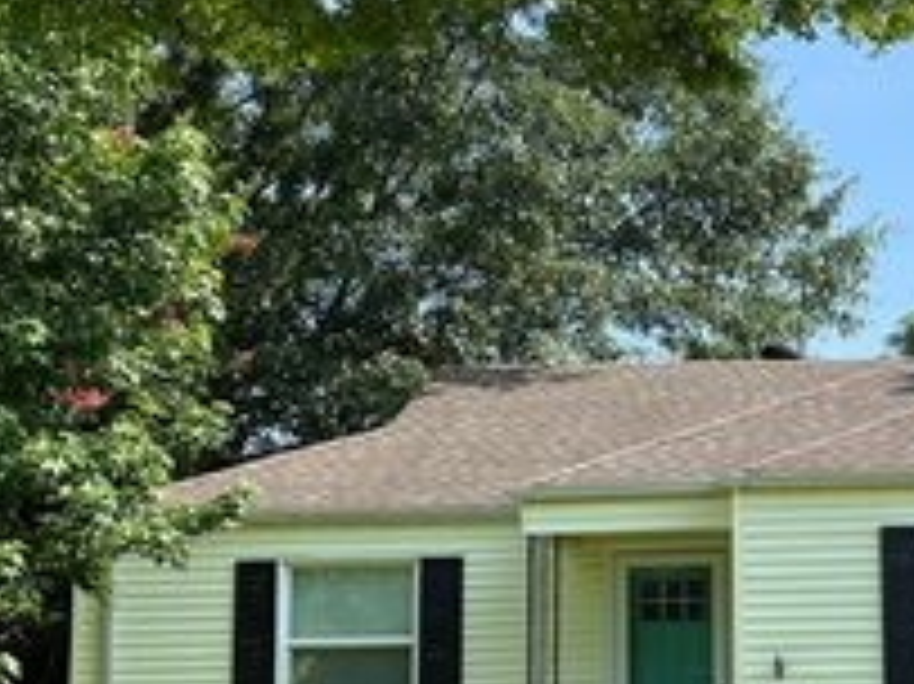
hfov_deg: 28.7
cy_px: 466
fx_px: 1689
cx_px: 878
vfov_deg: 22.8
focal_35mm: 64
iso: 50
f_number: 1.6
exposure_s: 1/2179
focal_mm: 5.1
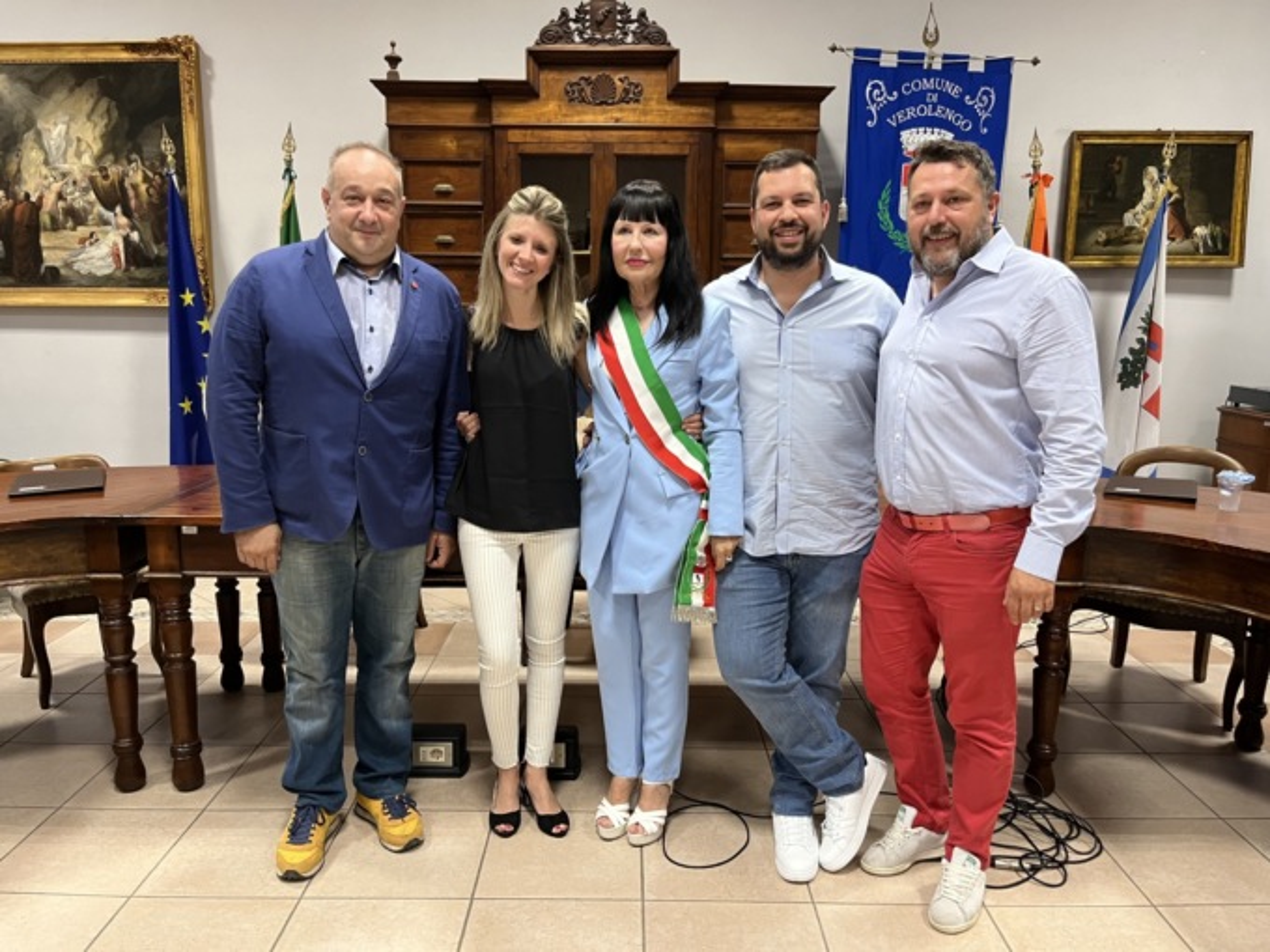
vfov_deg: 53.1
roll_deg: -0.2
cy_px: 476
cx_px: 635
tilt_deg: -10.8
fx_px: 954
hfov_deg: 67.3
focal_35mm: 26
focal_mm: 5.1
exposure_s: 1/50
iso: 250
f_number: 1.6
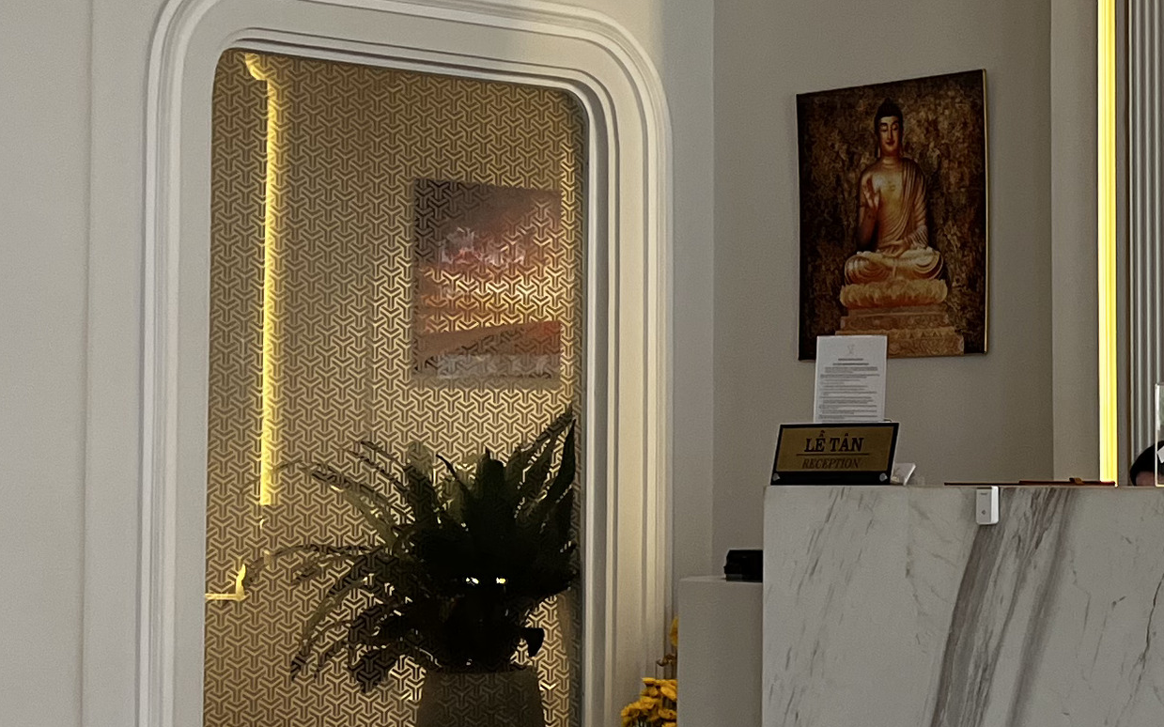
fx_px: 2823
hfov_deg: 22.6
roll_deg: +0.6
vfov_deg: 14.7
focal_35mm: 89
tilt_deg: +3.9
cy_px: 329
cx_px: 1078
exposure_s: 1/100
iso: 125
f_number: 1.5
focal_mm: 5.7
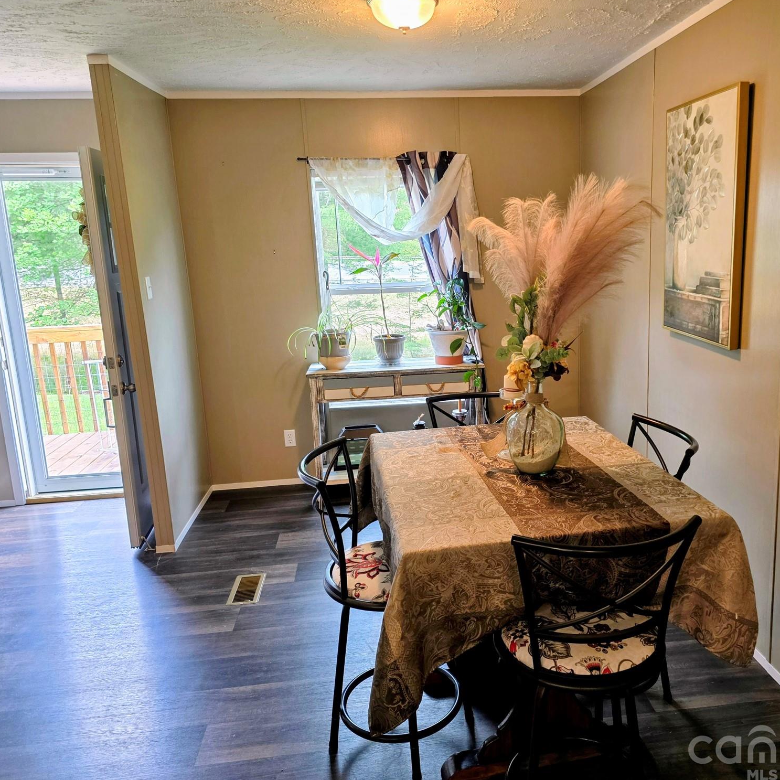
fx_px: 714
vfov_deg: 57.3
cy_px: 387
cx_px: 467
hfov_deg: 56.9
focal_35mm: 28
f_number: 1.7
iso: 160
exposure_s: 1/120
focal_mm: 6.3
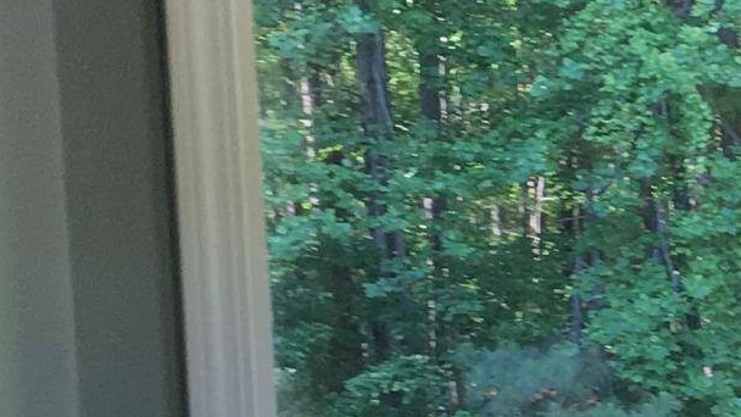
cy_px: 545
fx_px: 3065
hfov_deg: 12.6
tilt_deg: -3.7
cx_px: 1306
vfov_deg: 7.7
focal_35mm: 156
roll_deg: +1.9
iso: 32
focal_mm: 4.15
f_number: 2.2
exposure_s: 1/60
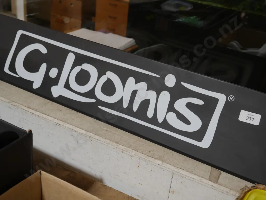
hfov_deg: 42.9
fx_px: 338
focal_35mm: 44
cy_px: 100
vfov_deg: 32.9
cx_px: 133
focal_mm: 22
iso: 640
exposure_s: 1/60
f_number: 4.7
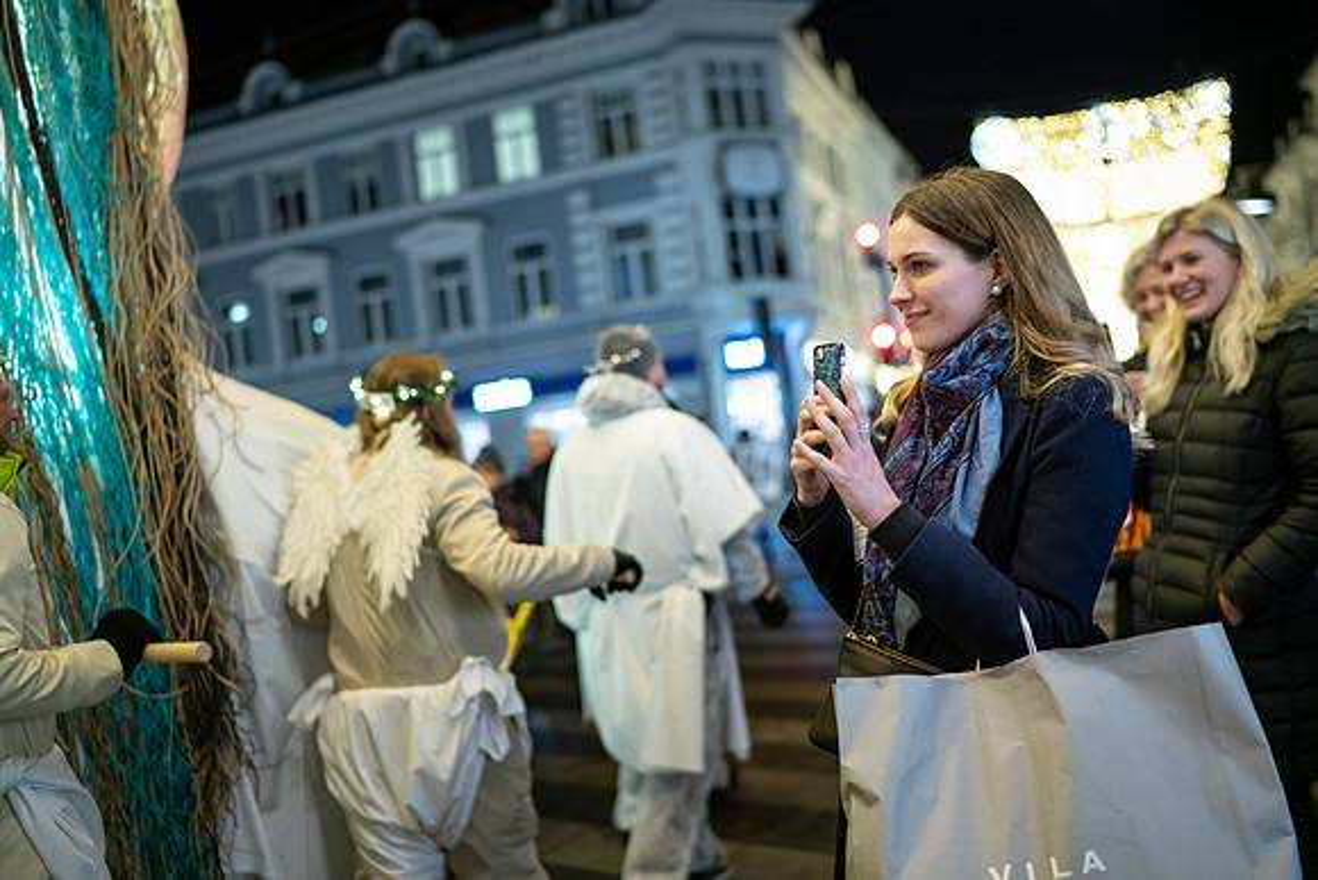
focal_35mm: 35
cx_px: 659
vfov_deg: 37.9
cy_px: 440
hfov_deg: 54.4
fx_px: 1282
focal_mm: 35
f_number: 1.6
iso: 2500
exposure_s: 1/200
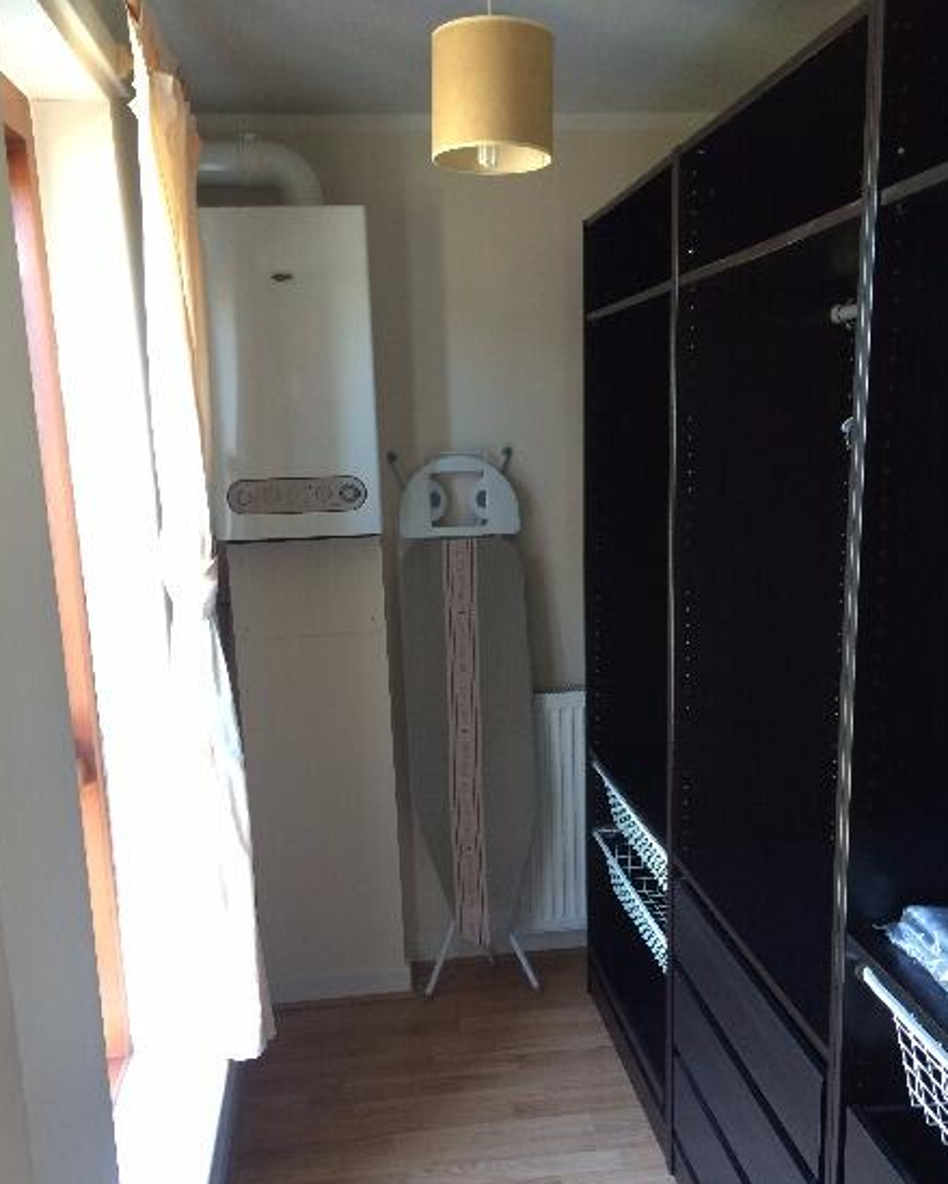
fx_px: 1086
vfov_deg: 57.1
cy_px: 646
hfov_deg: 47.1
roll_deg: +1.1
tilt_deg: -13.1
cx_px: 478
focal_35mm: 31
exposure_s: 1/33
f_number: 2.2
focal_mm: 4.15
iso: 250
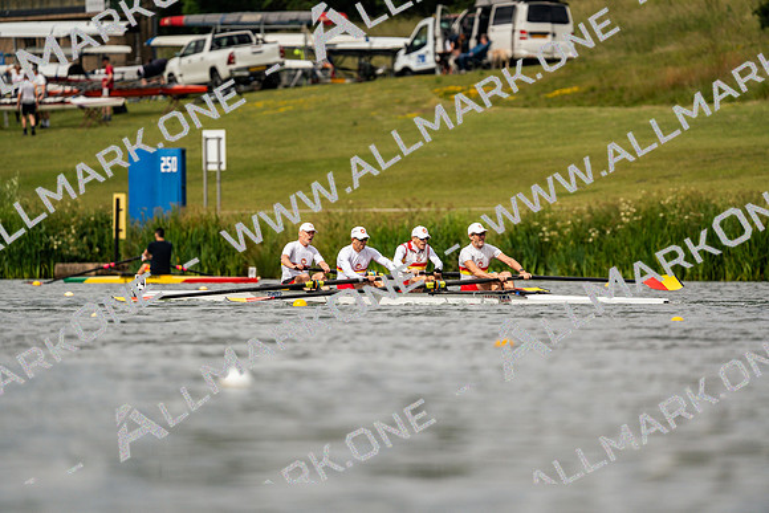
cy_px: 256
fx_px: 12819
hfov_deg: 3.4
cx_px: 384
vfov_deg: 2.3
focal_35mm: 600
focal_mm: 600
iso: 200
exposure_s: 1/2000
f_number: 6.3
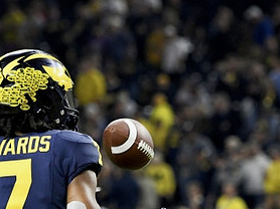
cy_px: 182
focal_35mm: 578
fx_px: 4671
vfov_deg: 2.6
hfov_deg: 3.4
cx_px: 77
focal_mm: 240
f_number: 5.3
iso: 6400
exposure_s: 1/800
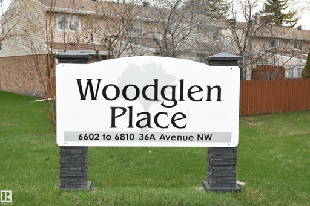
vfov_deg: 29.8
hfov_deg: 43.6
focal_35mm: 45
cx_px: 155
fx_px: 387
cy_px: 103
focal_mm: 30
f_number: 4
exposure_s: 1/60
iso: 360
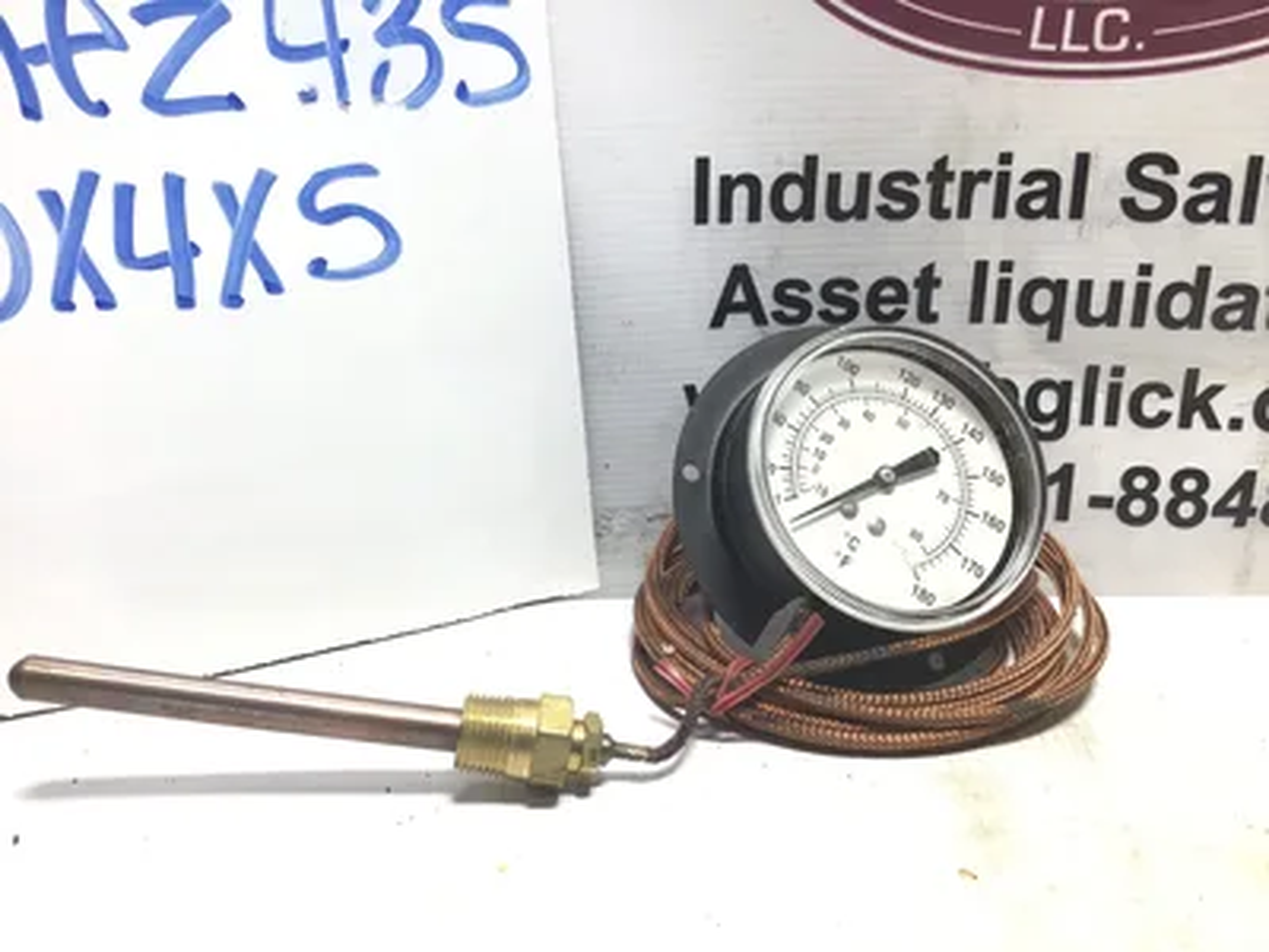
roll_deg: -0.7
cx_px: 634
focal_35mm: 31
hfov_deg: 58.4
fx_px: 1136
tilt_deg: -19.7
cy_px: 476
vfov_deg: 45.4
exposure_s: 1/120
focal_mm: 3.3
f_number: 2.4
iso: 40
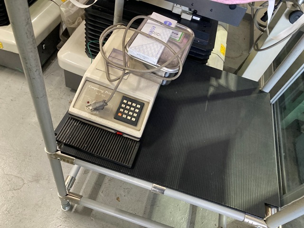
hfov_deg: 63.4
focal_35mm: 28
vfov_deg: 49.7
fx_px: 246
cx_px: 152
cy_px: 114
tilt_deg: -50.3
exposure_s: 1/40
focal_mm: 3.99
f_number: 1.8
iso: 250
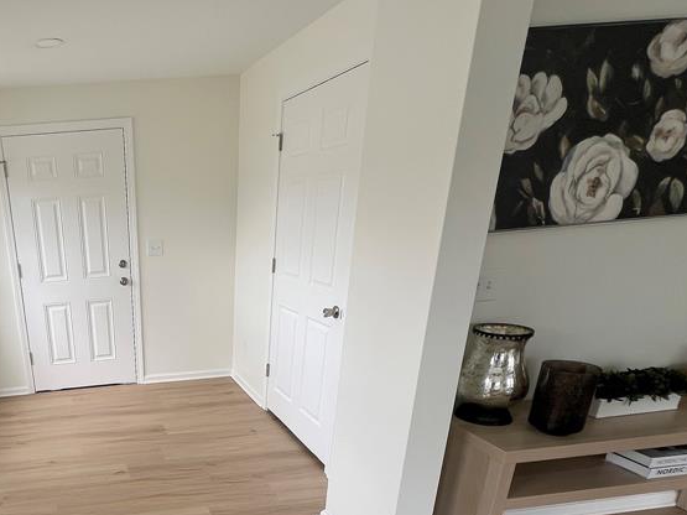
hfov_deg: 63.5
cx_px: 110
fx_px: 476
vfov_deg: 52.9
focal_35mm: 24
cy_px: 415
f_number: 1.8
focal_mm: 1.57
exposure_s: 1/147
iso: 32
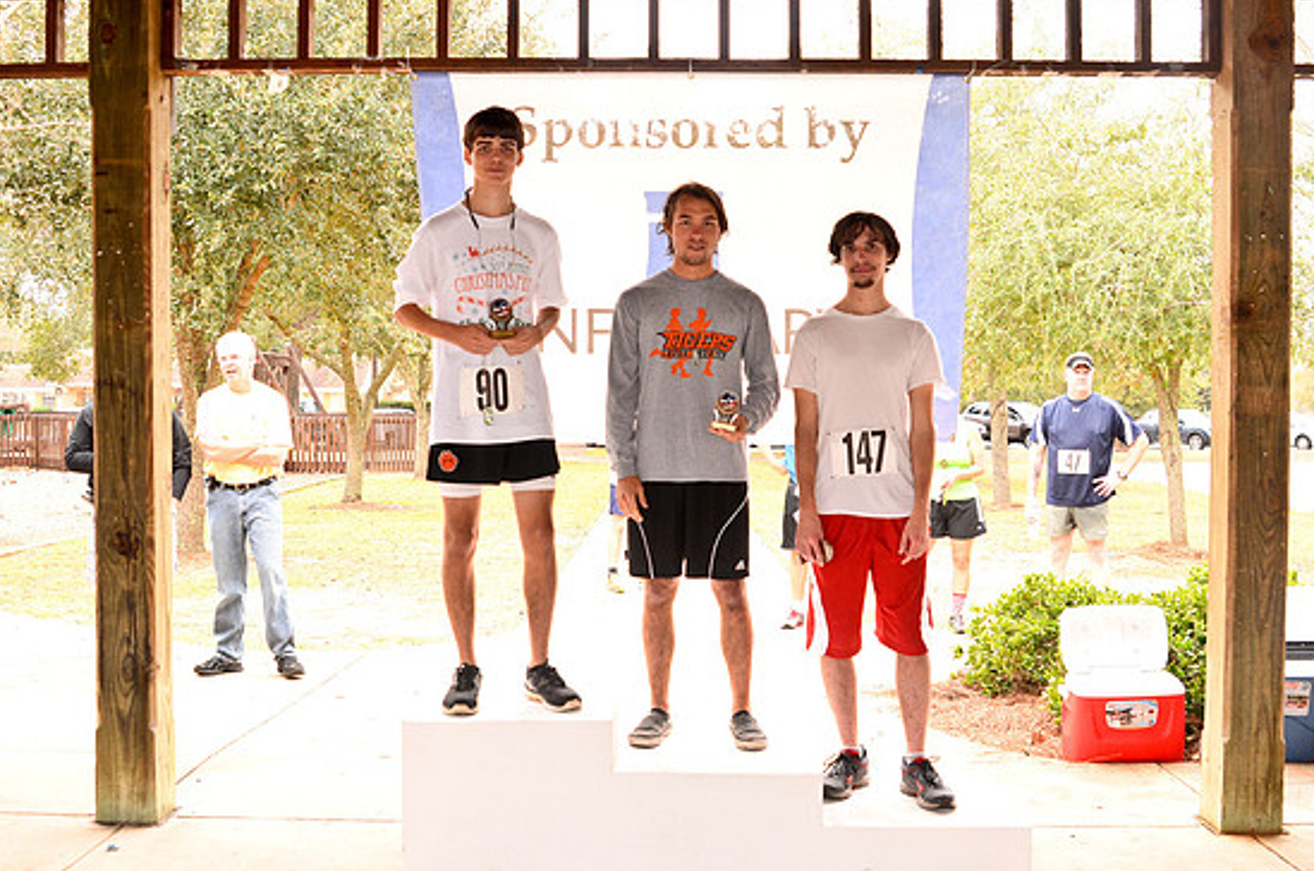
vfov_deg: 34.9
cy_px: 431
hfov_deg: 50.8
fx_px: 1385
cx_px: 637
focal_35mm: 38
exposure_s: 1/125
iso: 640
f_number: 4
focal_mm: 24
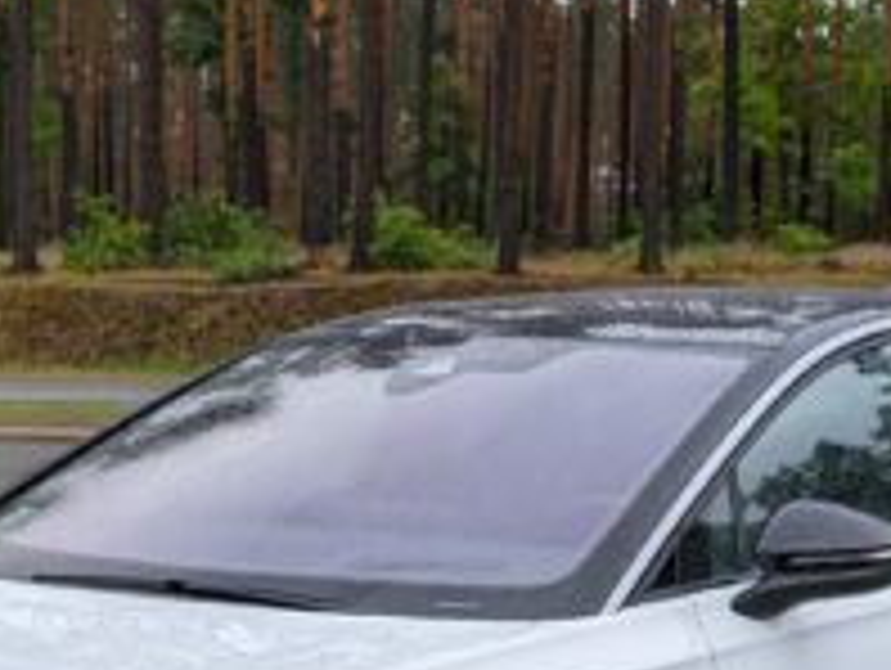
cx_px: 356
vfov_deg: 15.6
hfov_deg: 21.0
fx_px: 2397
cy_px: 666
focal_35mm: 93
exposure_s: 1/459
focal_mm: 6.9
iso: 18
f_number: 1.68
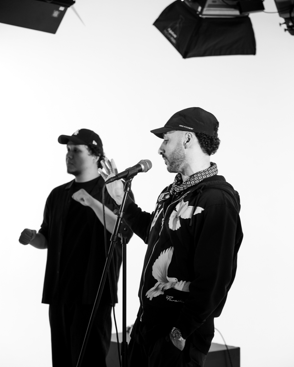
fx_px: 859
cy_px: 193
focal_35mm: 79
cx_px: 147
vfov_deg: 24.1
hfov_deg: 19.4
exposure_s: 1/160
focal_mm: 70
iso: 160
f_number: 2.8
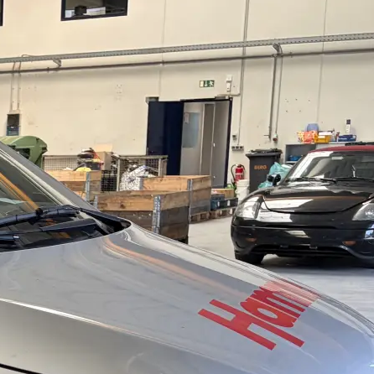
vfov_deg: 17.2
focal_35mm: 99
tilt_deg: -10.3
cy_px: 369
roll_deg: +1.6
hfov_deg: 14.9
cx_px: -336
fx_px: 1210
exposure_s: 1/121
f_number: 1.6
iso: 50
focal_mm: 5.96
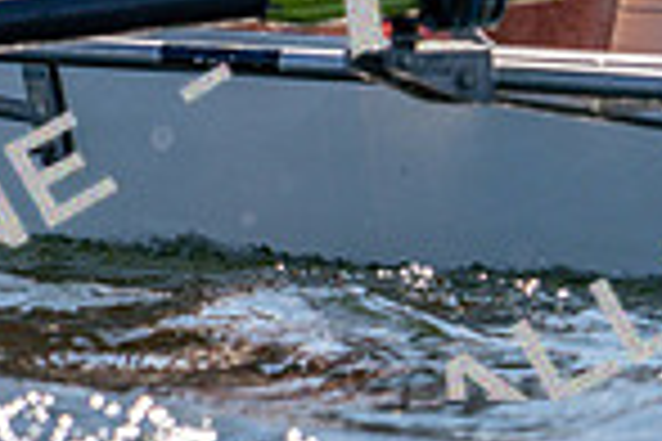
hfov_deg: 1.5
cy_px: -371
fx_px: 25467
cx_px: -59
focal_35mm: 1385
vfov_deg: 1.0
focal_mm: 350
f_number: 6.3
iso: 250
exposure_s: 1/1600
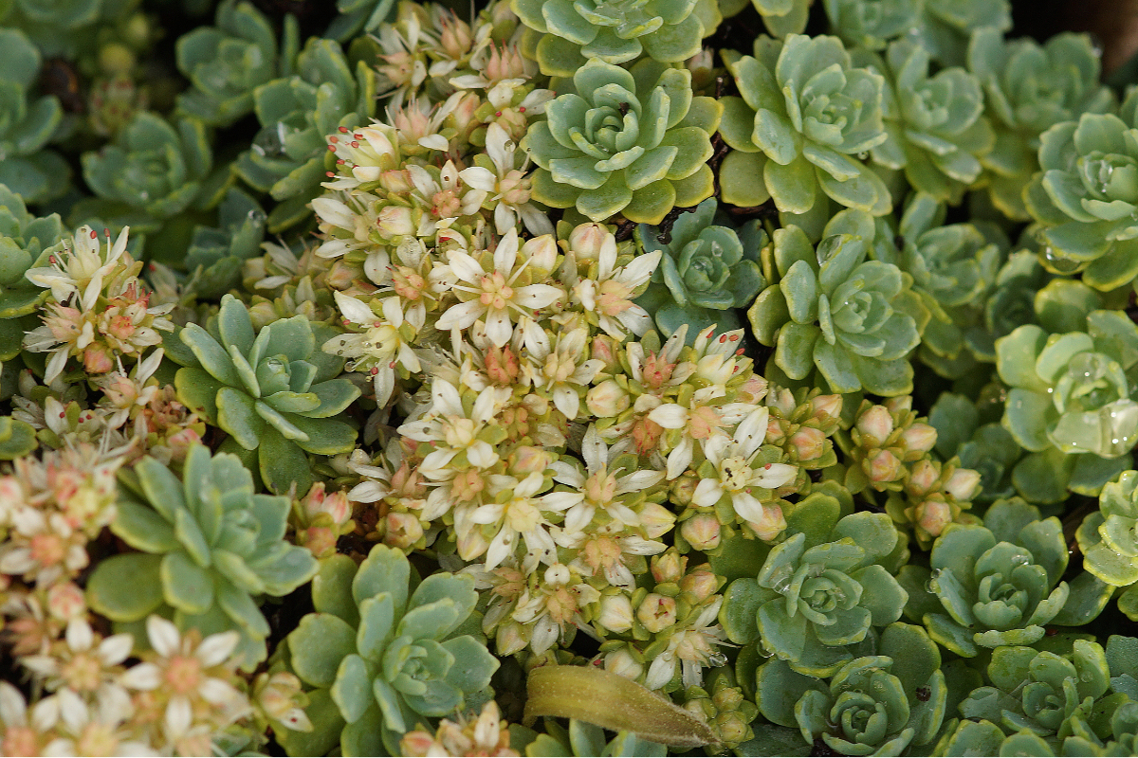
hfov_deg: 13.7
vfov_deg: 9.1
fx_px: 4741
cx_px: 569
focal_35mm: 150
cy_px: 379
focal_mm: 100
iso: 200
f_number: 6.3
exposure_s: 1/160
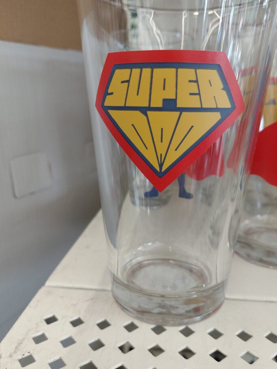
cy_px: 186
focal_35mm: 28
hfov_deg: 49.7
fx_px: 299
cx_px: 149
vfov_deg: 63.4
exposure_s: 1/120
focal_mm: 4.69
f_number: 1.8
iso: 125
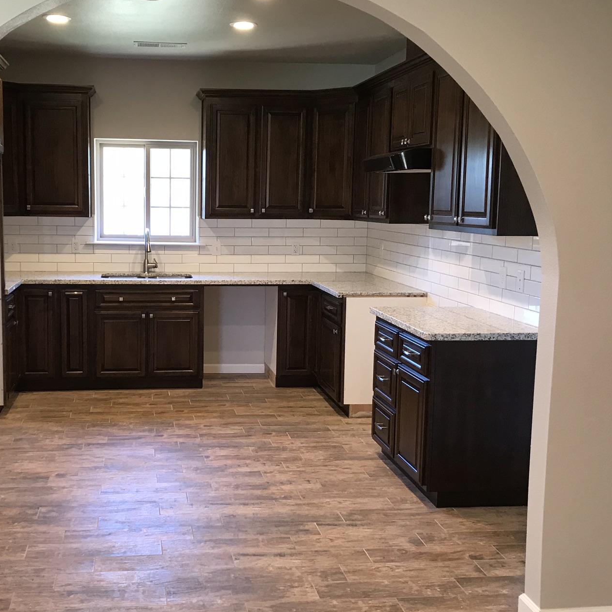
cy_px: 305
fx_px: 800
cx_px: 213
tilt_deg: -8.9
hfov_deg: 41.4
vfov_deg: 41.9
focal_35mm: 40
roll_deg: -0.1
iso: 40
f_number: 1.8
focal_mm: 3.99
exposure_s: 1/20
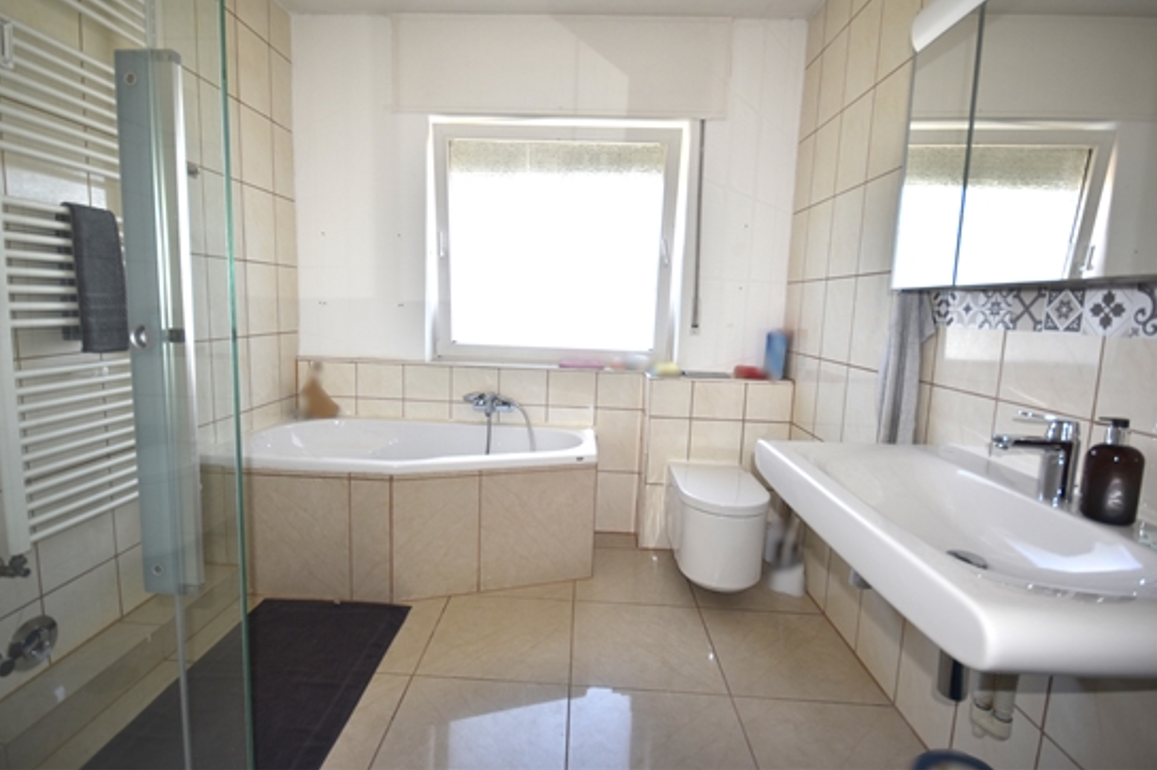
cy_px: 362
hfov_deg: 96.7
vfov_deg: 73.6
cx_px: 553
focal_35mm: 16
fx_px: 514
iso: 220
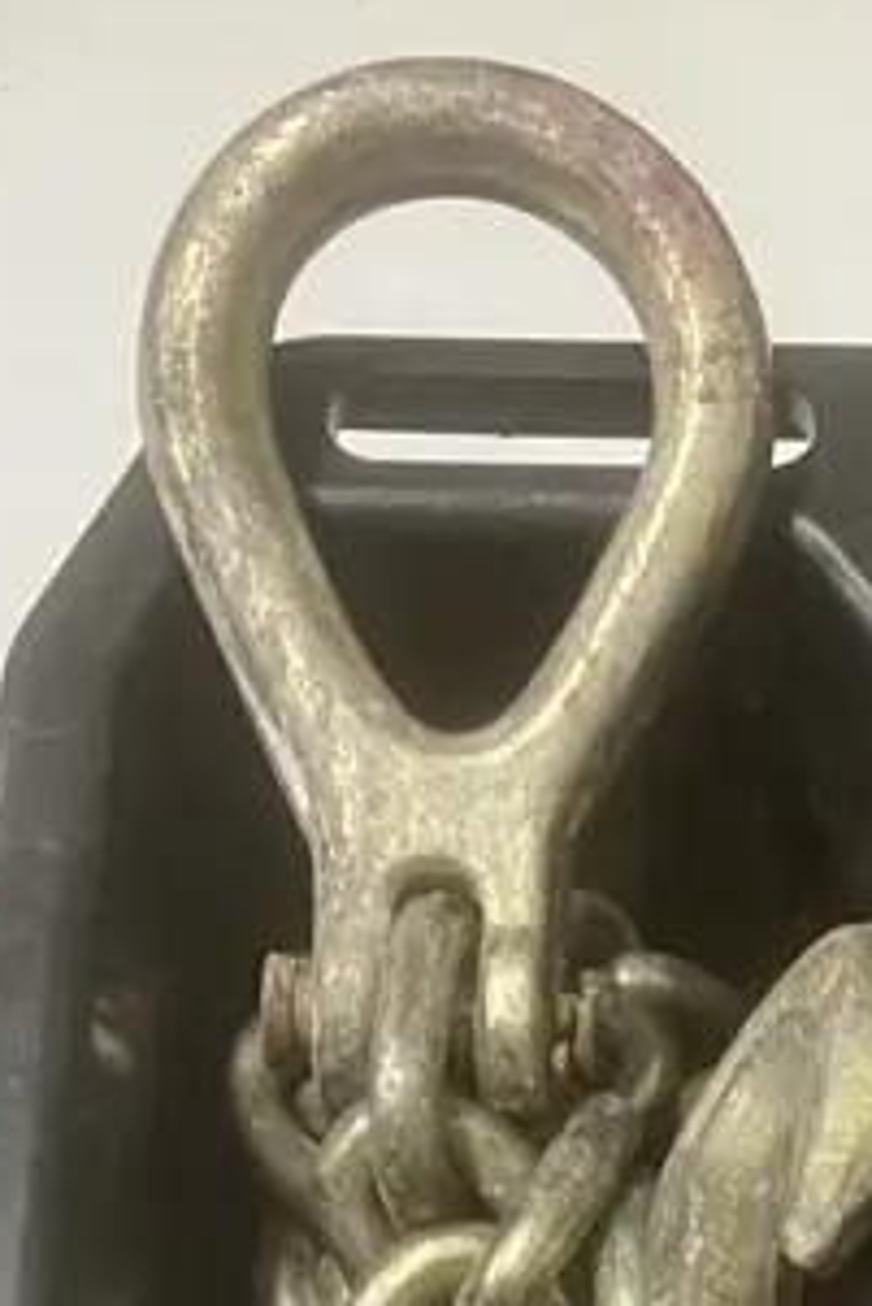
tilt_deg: -70.3
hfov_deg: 13.3
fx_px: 3593
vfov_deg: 17.9
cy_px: 2070
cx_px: 1189
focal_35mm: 99
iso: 200
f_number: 1.8
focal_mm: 3.99
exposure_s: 1/50
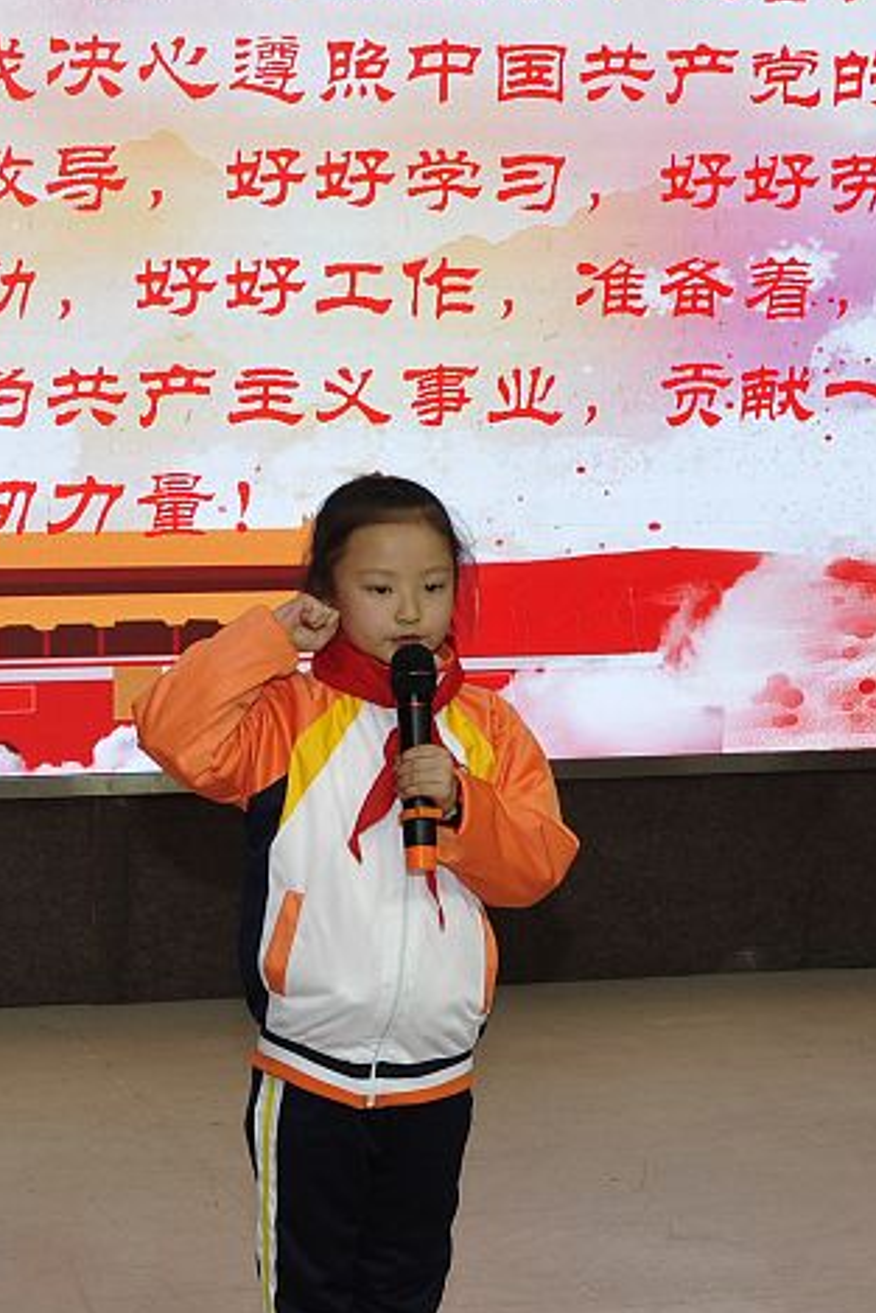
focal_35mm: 92
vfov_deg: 22.1
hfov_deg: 14.8
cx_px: 196
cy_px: 696
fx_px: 3355
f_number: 5.6
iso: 200
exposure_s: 1/60
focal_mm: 24
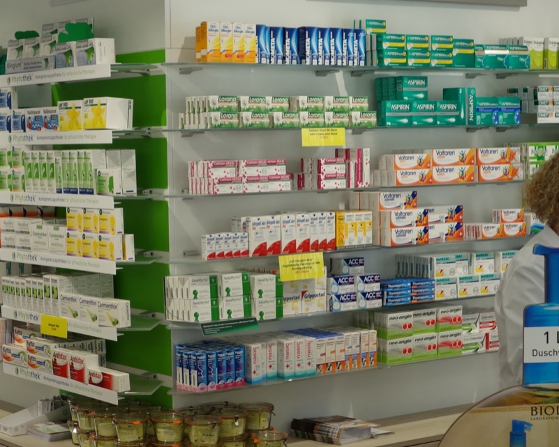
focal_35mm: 82
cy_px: 221
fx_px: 1357
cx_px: 211
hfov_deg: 23.2
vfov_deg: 18.7
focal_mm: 13.09
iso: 125
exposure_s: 1/100
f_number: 4
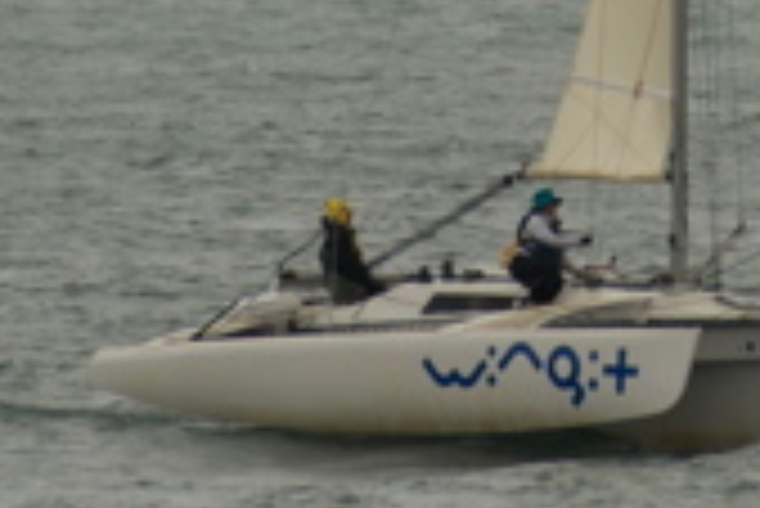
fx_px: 19100
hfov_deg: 2.3
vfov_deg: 1.5
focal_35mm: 904
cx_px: 841
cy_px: -241
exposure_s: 1/1250
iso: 320
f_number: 5.6
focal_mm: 170
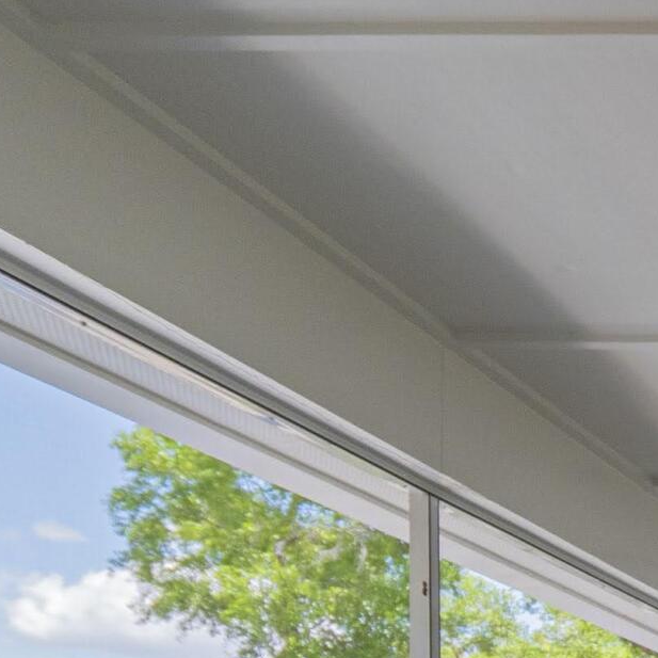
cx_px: 1177
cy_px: 945
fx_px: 1333
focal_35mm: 62
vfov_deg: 23.2
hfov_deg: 20.2
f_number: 5
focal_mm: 10
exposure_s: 1/250
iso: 200
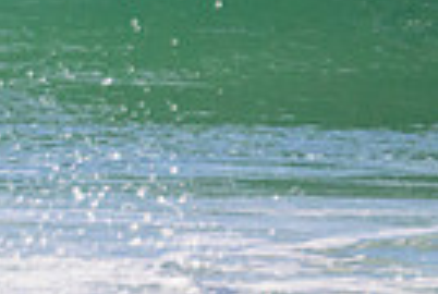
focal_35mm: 3459
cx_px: -503
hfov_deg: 0.6
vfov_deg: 0.4
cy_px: -335
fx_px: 42178
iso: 2000
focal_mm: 800
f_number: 11
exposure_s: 1/2000
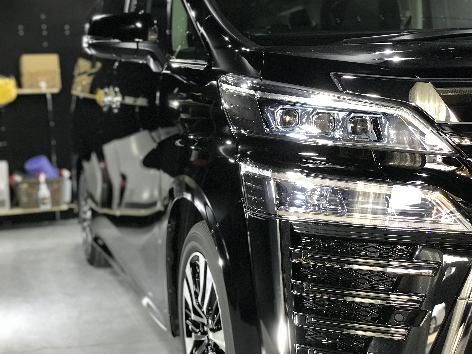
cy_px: 177
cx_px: 236
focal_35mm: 57
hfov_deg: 33.8
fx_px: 777
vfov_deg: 25.7
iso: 200
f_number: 2.8
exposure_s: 1/60
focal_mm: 6.6
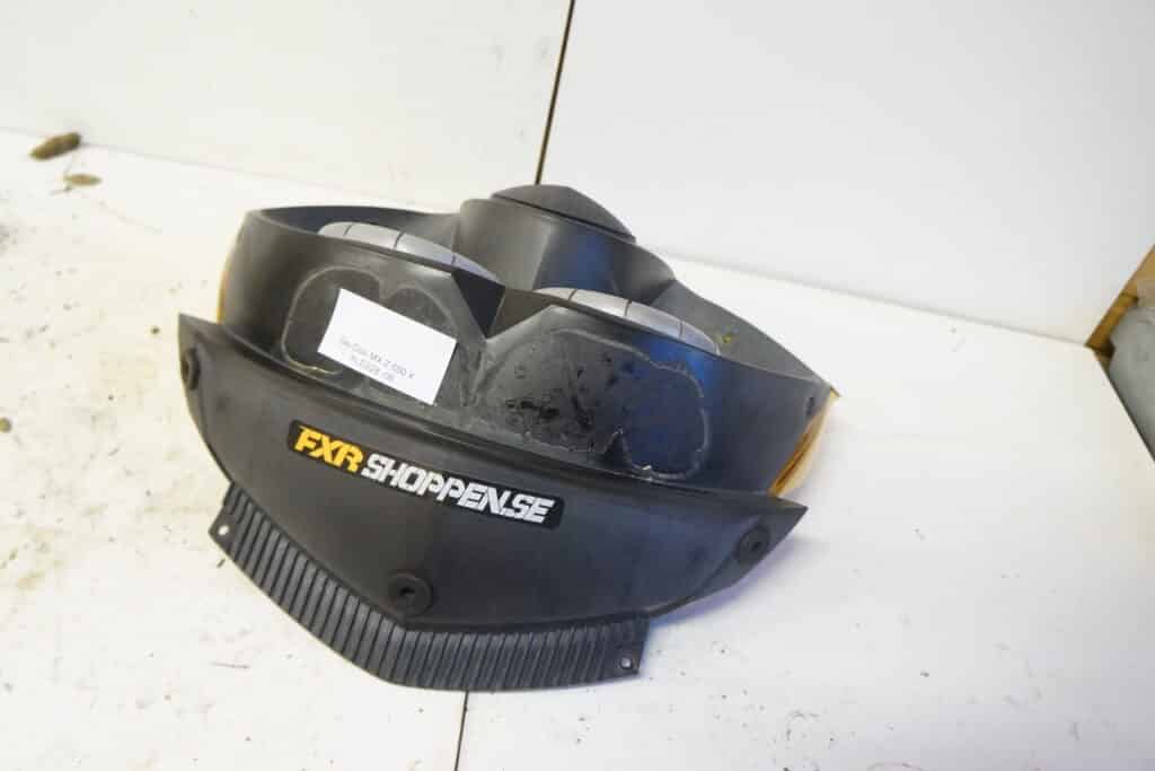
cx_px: 578
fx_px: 866
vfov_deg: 47.9
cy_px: 386
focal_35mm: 27
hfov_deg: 67.4
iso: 3200
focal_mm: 18
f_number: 4
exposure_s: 1/60
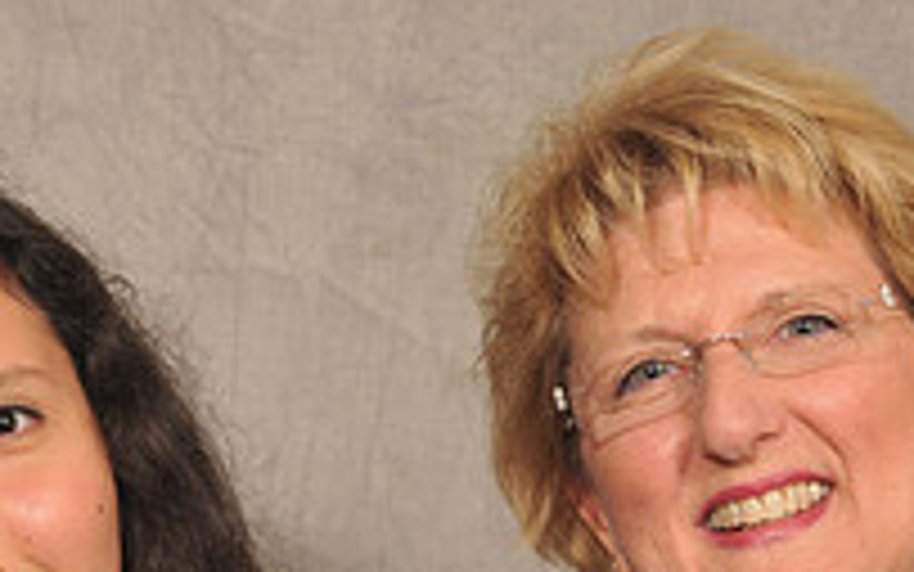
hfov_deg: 10.0
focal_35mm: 209
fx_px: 5208
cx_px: 257
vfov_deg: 6.2
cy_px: 786
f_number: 5.6
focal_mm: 48
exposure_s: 1/125
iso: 200
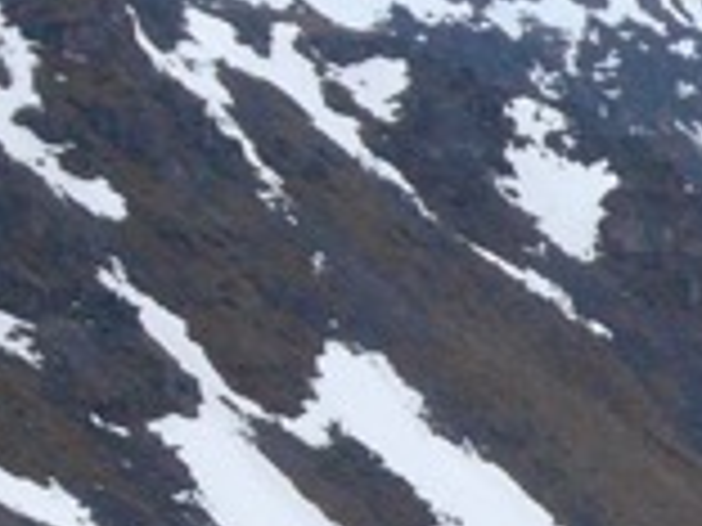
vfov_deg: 3.5
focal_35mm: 428
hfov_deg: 4.6
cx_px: 1094
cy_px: 697
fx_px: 8680
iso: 100
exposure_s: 1/400
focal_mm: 14.2
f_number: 5
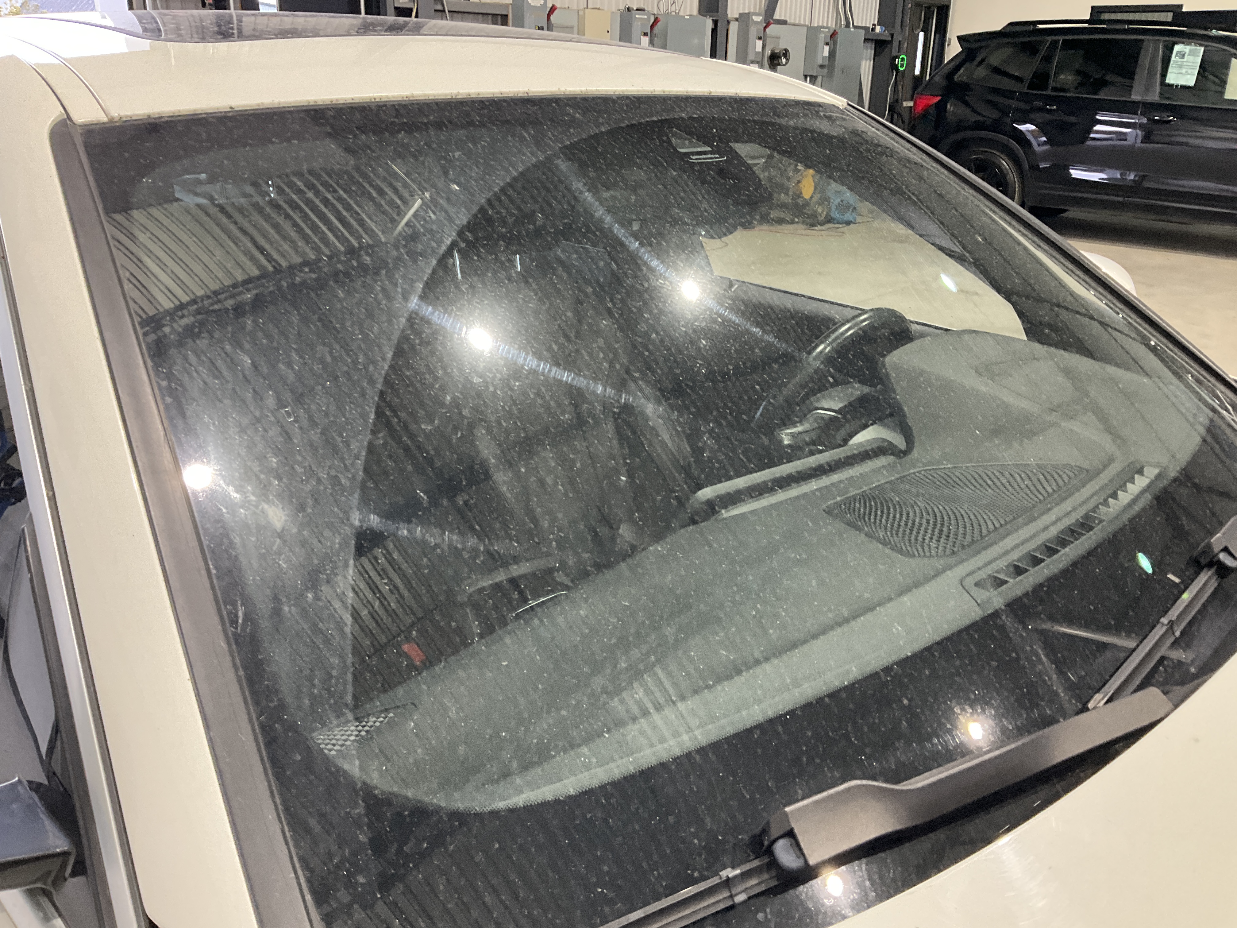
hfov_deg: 61.7
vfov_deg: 48.2
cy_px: 464
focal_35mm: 29
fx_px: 1036
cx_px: 618
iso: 160
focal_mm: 3
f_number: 1.8
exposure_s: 1/60
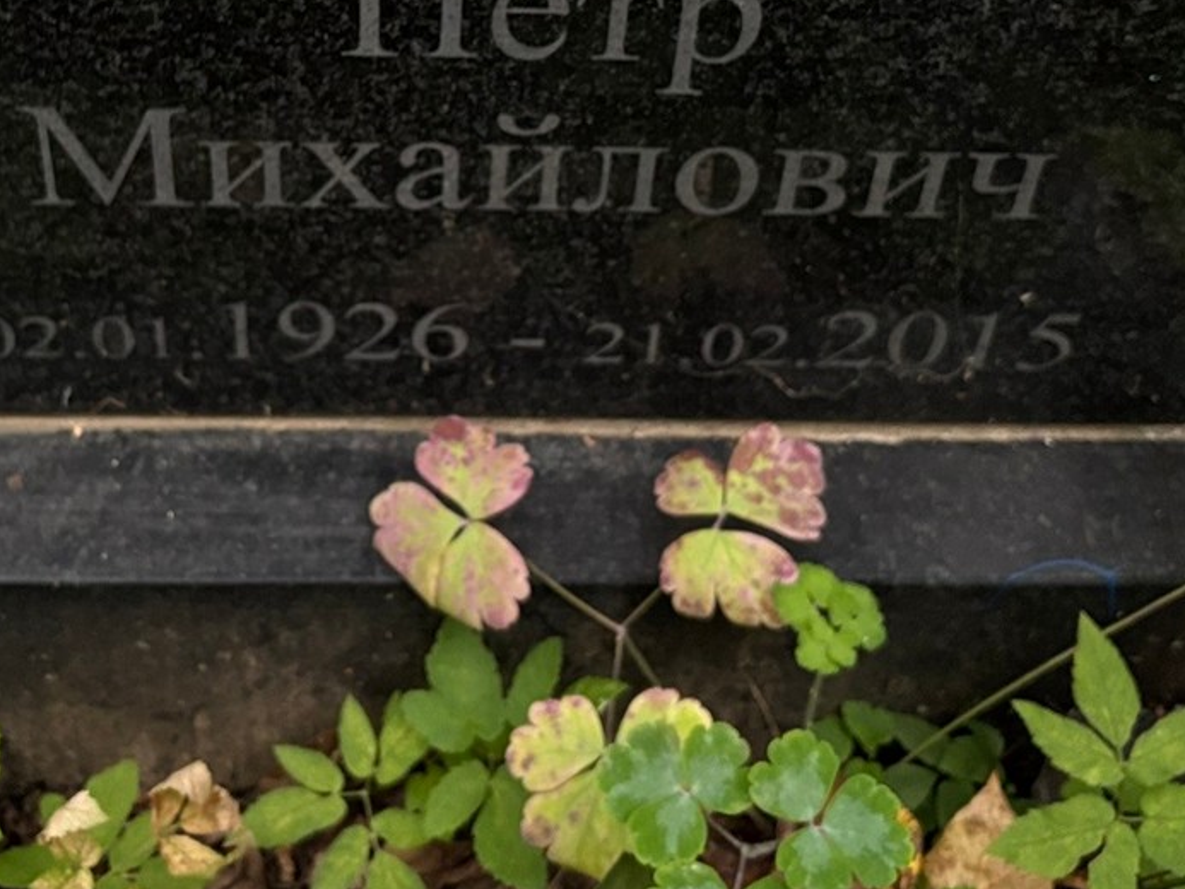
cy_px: 10
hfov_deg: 35.4
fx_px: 1849
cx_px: 451
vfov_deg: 25.7
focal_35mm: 54
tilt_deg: -40.7
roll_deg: -2.2
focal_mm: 5.96
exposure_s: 1/60
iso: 250
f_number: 1.6
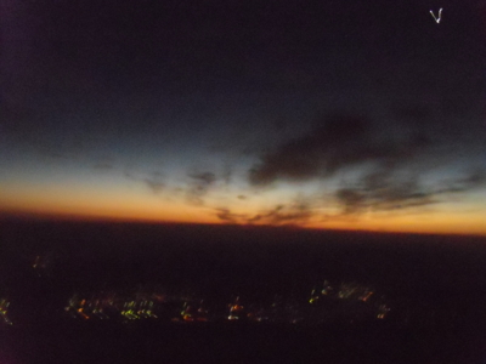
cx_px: 243
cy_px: 182
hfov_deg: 51.4
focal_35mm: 36
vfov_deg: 39.7
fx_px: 505
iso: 1600
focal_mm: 6.4
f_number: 3.6
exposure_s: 1
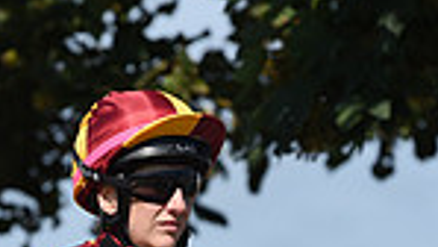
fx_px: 9447
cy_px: 554
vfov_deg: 1.5
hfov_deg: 2.7
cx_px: 191
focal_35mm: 813
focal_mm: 200
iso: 400
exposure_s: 1/3200
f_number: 5.6
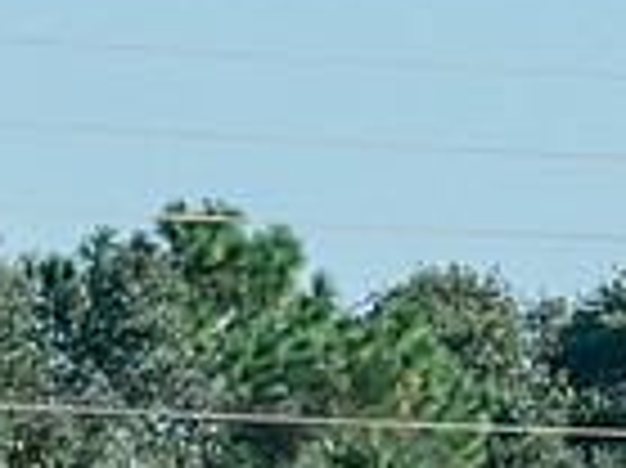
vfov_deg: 1.8
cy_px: 824
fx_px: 14907
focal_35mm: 825
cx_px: 593
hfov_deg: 2.4
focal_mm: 70
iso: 250
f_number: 5.6
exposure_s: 1/1000
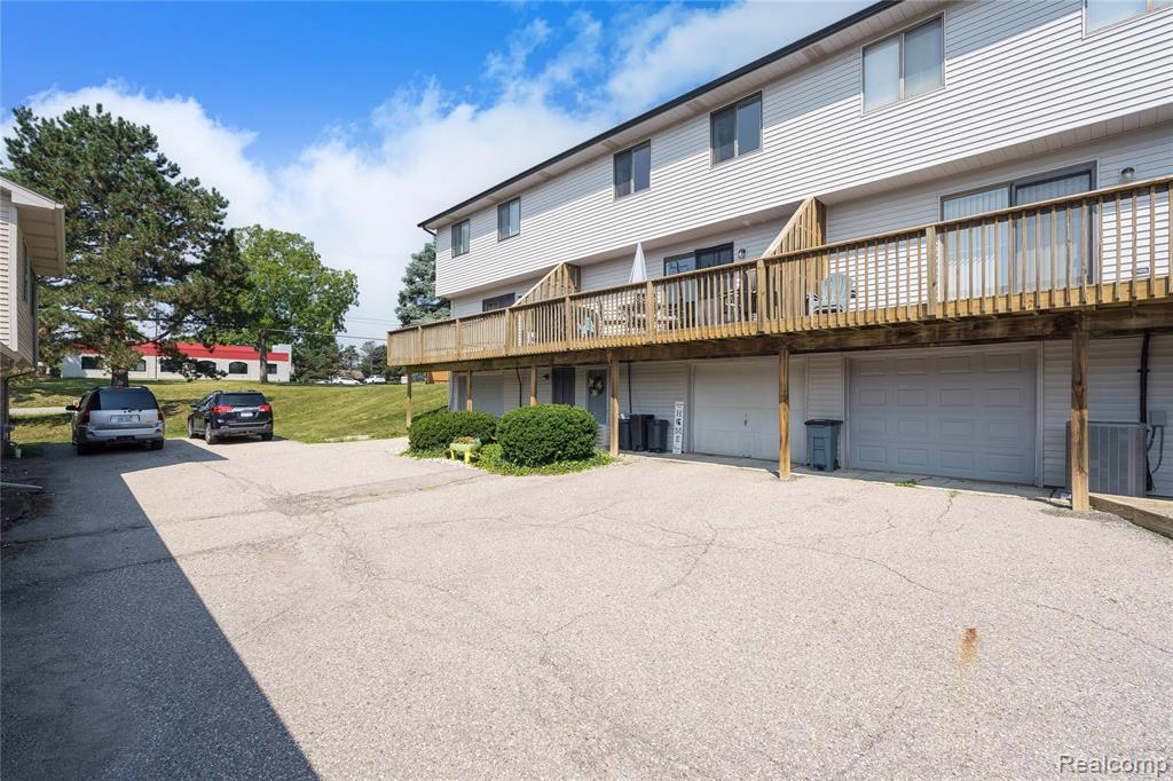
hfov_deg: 96.8
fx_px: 521
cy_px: 390
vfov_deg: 73.7
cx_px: 586
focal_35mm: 16
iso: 250
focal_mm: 16
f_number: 7.1
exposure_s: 1/500
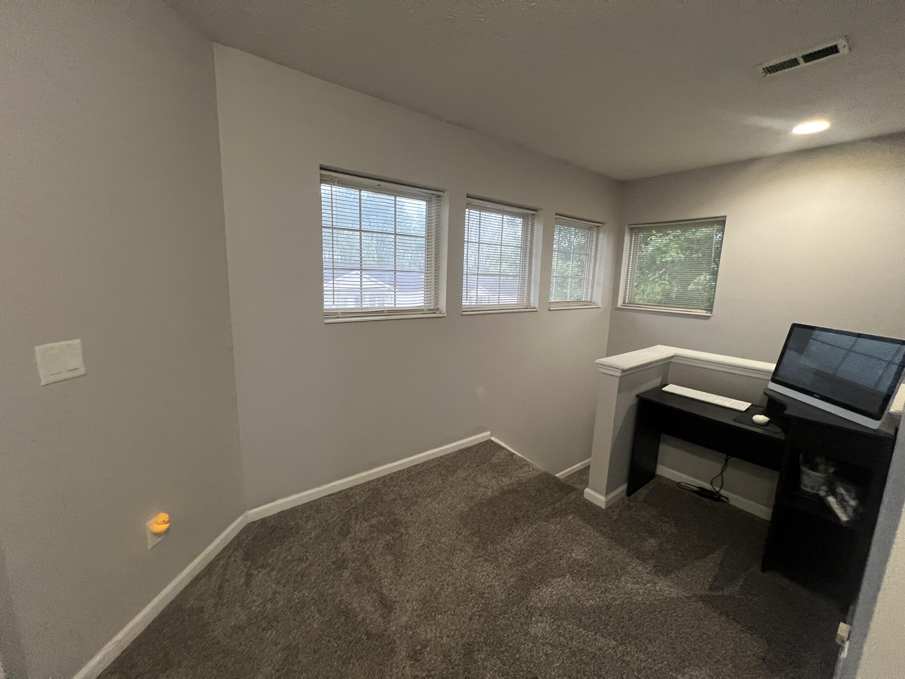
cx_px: 452
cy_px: 340
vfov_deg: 89.9
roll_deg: -1.8
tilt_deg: -8.9
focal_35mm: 13
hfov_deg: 106.2
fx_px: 340
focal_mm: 1.57
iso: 400
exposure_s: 1/60
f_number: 1.8
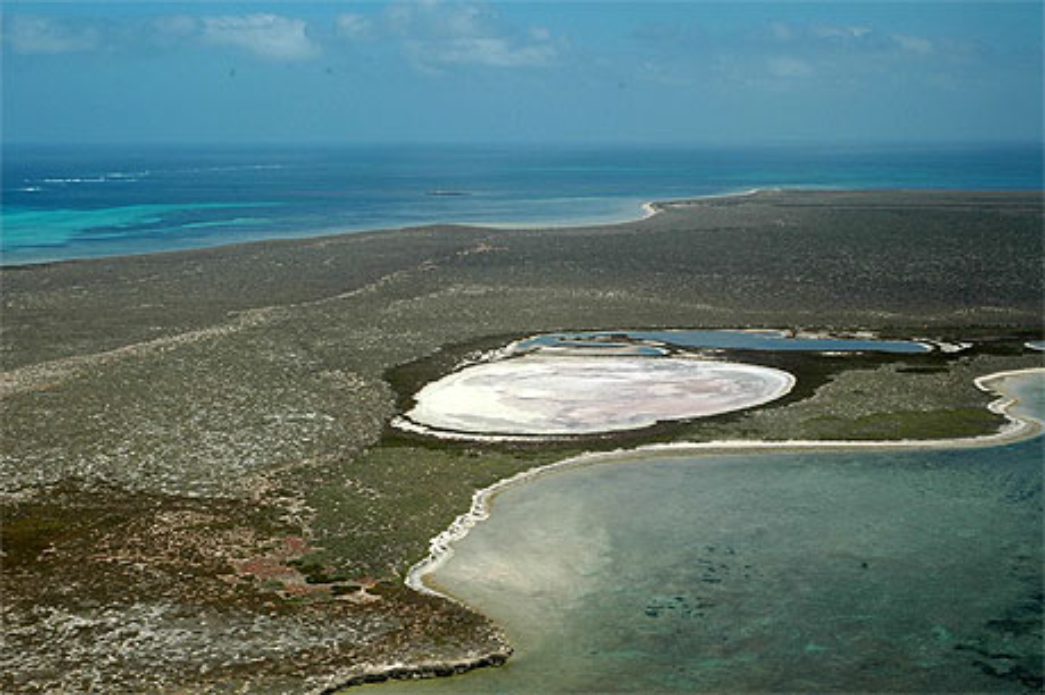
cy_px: 348
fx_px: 1653
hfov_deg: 35.1
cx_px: 522
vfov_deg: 23.7
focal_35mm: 57
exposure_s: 1/125
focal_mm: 38
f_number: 16
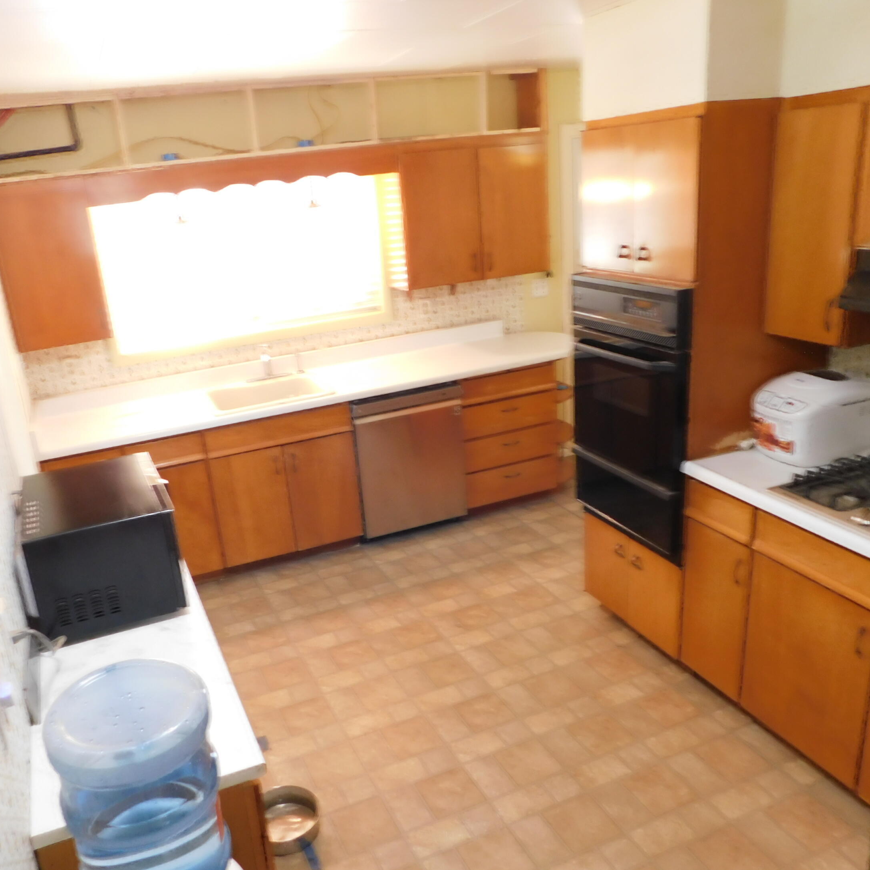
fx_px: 796
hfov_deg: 57.0
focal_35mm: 28
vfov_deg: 57.3
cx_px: 360
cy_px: 443
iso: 400
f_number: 3
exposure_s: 1/15
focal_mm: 4
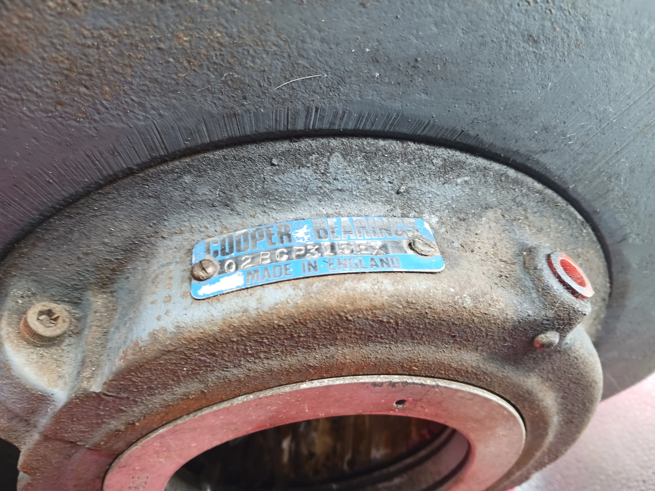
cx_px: 328
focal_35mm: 27
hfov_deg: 65.3
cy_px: 246
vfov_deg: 51.4
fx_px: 511
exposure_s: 1/50
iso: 200
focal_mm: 4
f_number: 1.8
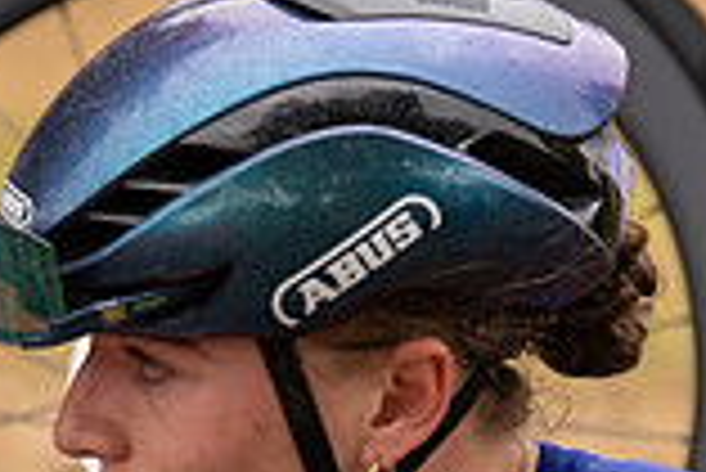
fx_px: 11345
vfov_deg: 2.4
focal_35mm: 578
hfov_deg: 3.5
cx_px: -567
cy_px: 270
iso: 250
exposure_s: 1/1000
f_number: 3.5
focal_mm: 105
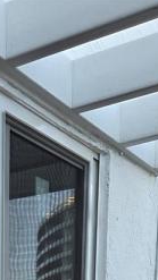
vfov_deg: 23.8
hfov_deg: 16.3
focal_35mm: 73
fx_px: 544
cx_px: 7
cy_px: 405
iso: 32
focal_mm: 5.4
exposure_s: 1/180
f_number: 1.8
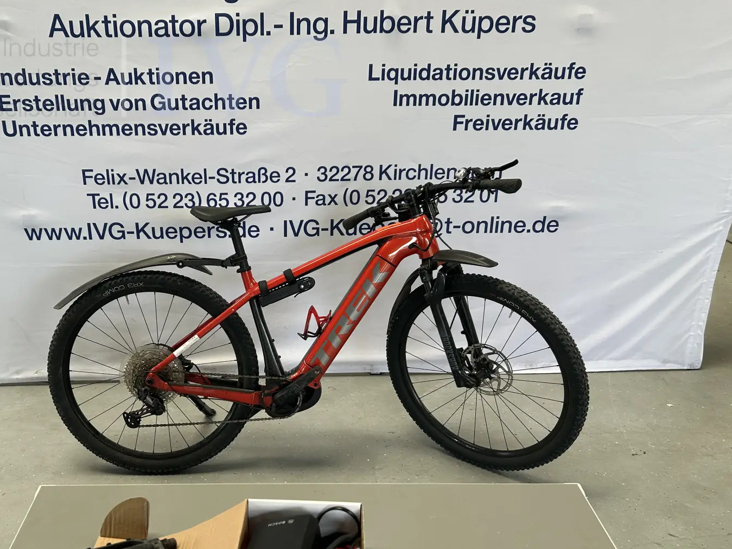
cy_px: 349
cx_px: 270
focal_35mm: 37
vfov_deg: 38.4
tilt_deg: -24.9
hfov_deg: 49.6
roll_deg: +0.6
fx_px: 782
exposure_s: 1/203
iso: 40
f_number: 1.5
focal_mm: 5.7
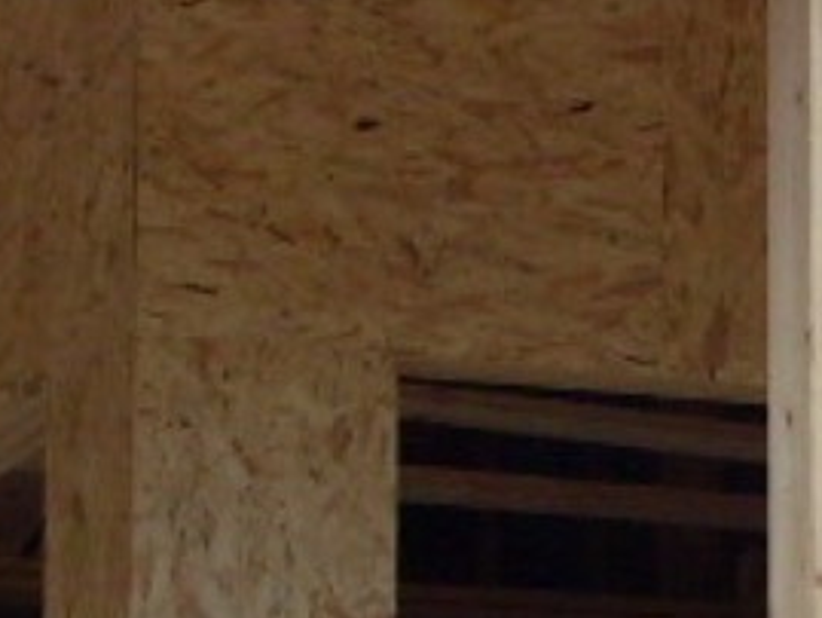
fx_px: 8481
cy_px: 753
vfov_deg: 4.2
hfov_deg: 5.5
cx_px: 944
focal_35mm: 357
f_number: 3.4
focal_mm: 9.9
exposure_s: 1/500
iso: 80
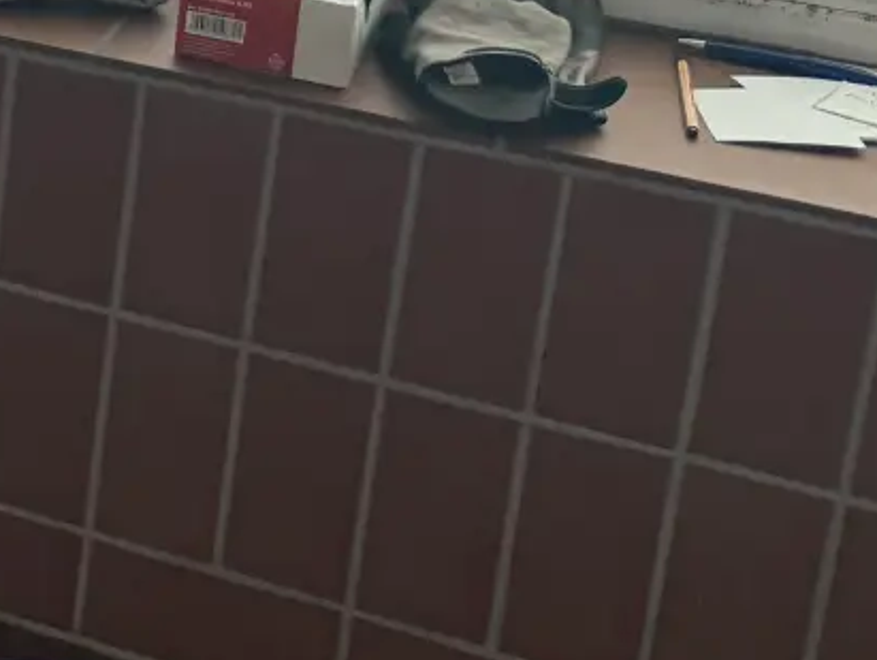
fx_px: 2840
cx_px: -1088
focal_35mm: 112
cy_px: -250
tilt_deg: -26.4
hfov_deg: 13.7
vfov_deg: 12.7
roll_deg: +0.5
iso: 80
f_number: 1.78
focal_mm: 6.76
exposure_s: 1/414
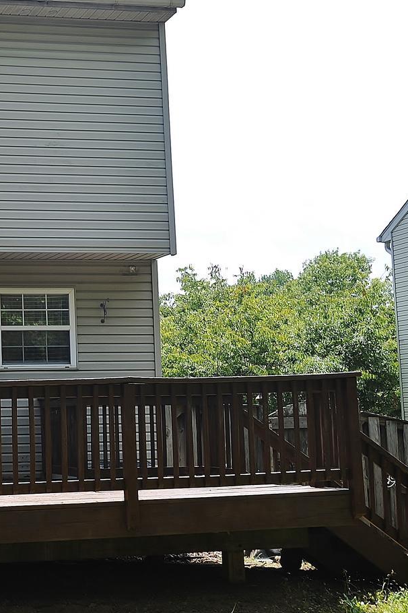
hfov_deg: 18.1
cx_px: -58
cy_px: 264
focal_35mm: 72
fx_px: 1225
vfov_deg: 28.1
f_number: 8
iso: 200
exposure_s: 1/250
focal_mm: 32
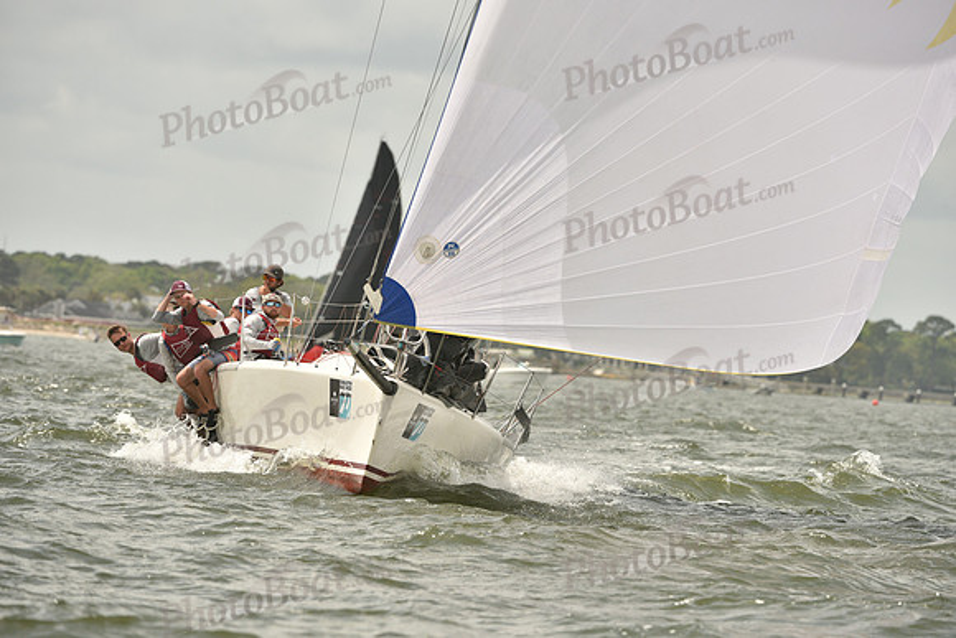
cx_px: 478
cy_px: 319
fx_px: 9031
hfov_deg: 6.1
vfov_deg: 4.0
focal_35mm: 340
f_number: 7.1
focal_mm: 340
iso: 320
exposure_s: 1/1250
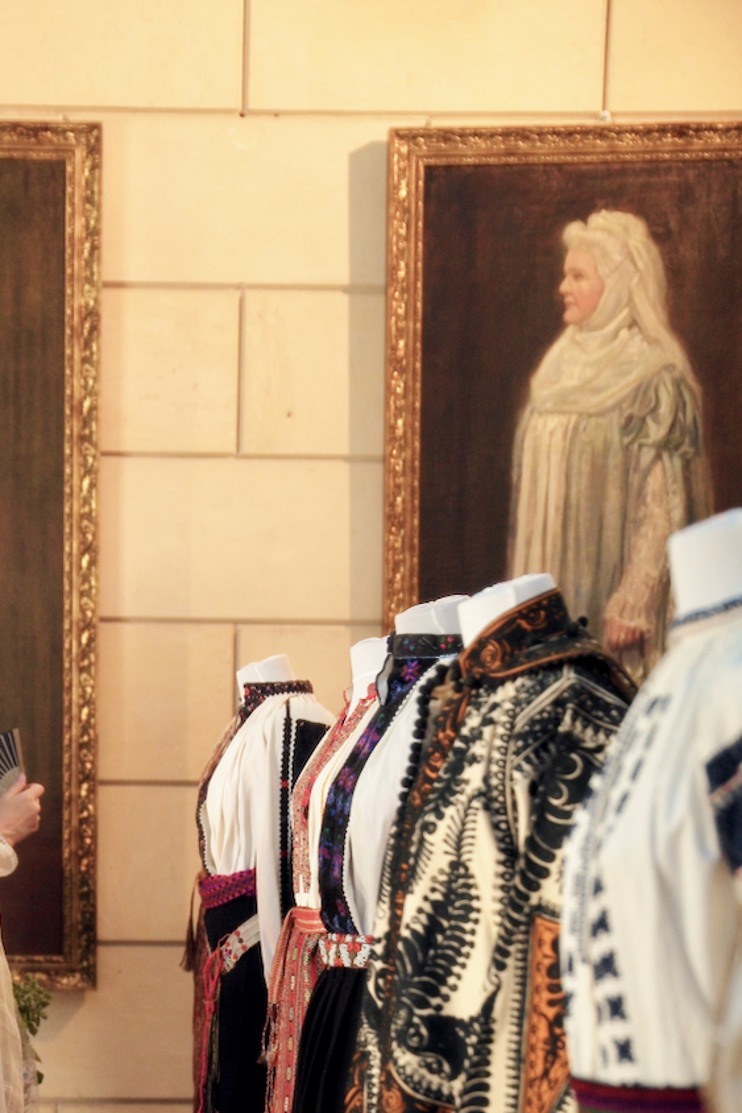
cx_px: 121
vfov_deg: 19.5
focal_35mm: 103
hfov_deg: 13.2
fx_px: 3183
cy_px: 979
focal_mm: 58
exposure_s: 1/125
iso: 1000
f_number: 4
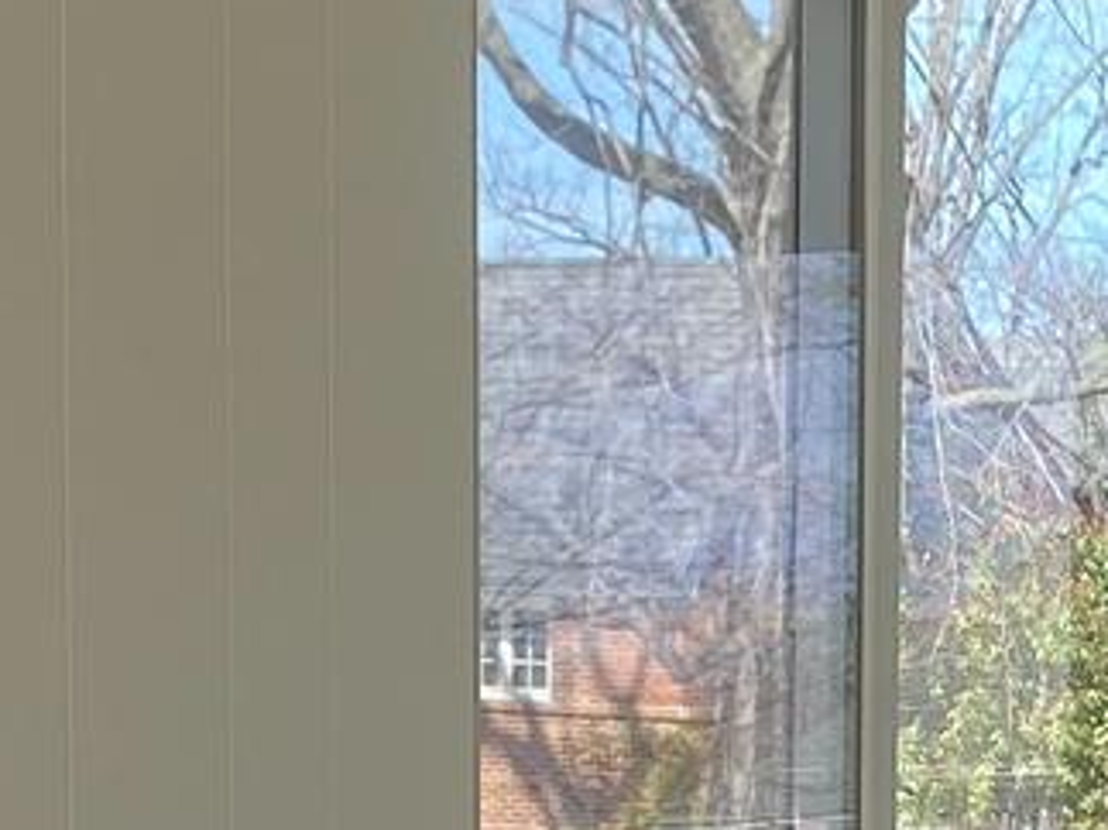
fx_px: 5279
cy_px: 1416
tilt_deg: -7.2
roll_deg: -1.5
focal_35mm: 165
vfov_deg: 8.7
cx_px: 1111
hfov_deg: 11.9
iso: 32
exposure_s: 1/513
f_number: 1.8
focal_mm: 4.25
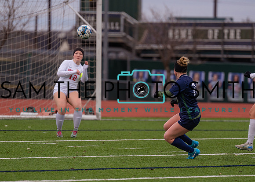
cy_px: 110
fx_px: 2649
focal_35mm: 366
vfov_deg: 3.9
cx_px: 154
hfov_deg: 5.5
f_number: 4
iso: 800
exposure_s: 1/1600
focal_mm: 280
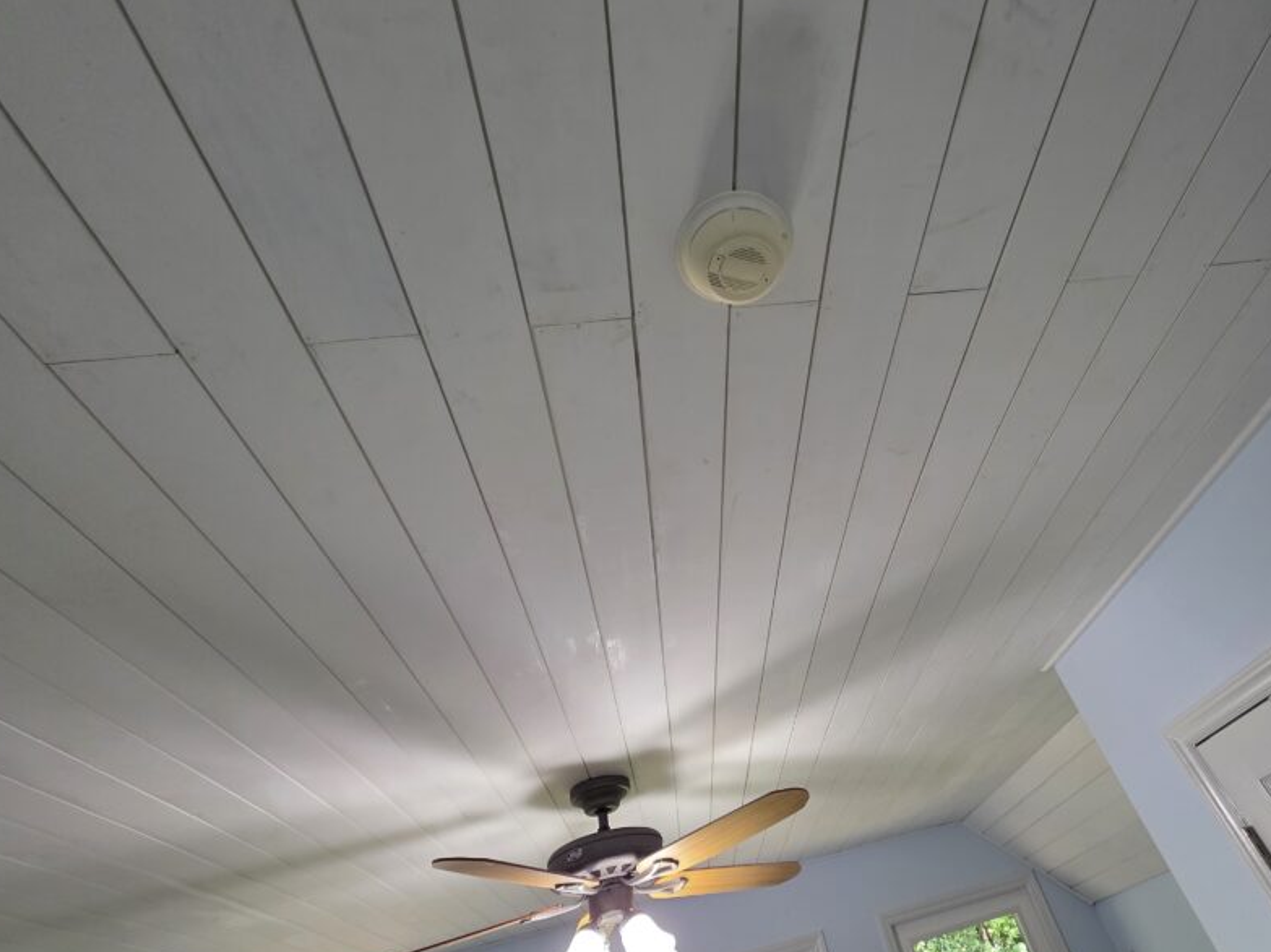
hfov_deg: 90.0
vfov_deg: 74.7
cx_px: 758
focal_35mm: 17
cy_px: 478
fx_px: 624
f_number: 1.9
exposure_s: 1/120
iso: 200
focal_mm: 2.2
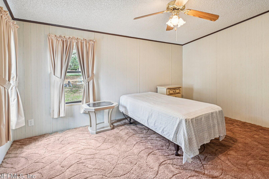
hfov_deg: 86.7
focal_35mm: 19
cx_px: 147
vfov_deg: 64.1
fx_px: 142
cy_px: 73
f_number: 8
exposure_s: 1/8
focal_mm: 15
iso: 400
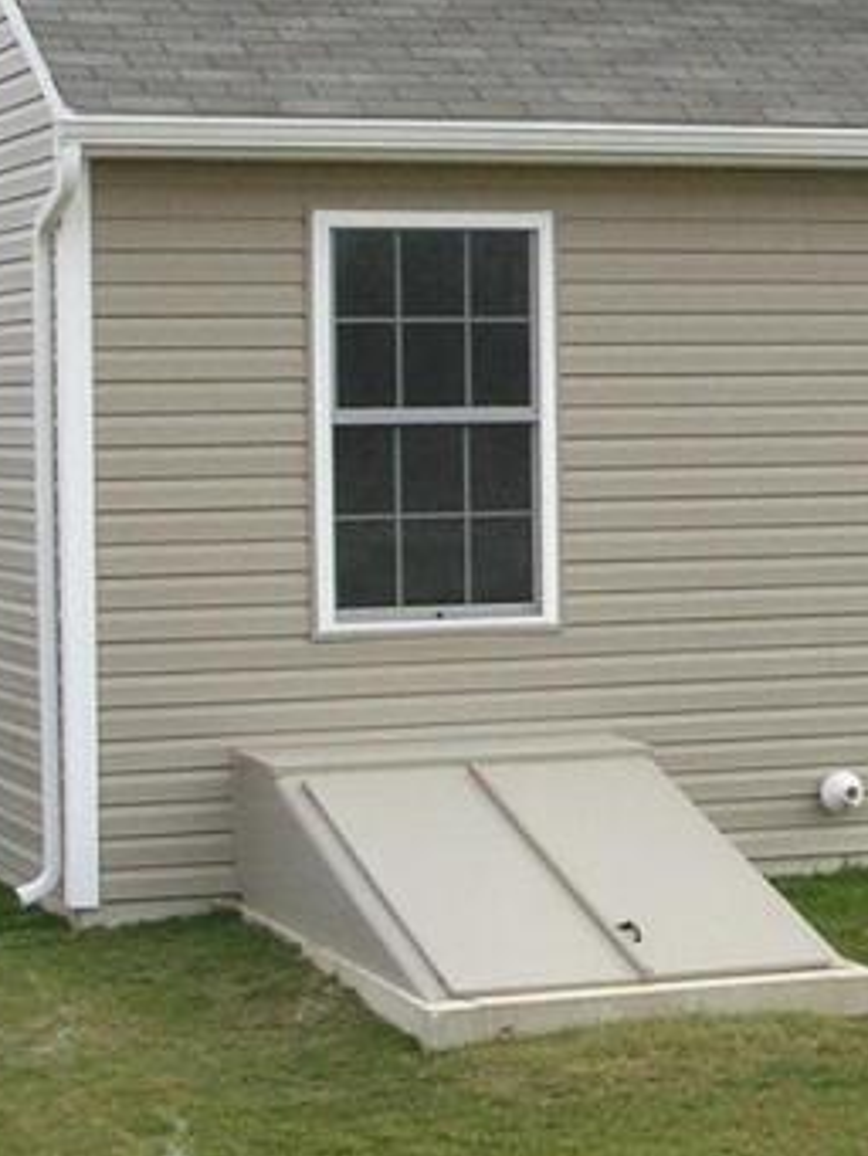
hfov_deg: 12.6
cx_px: 1143
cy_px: 427
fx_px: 3809
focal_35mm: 114
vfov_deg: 17.2
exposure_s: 1/140
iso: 50
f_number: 5.6
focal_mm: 5.8
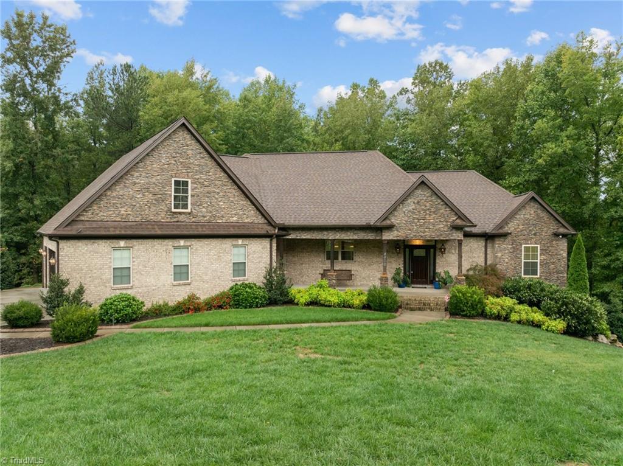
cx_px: 312
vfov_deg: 56.7
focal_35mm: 24
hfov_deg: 71.6
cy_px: 233
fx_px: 432
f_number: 2.8
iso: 300
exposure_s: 1/640
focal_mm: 12.29
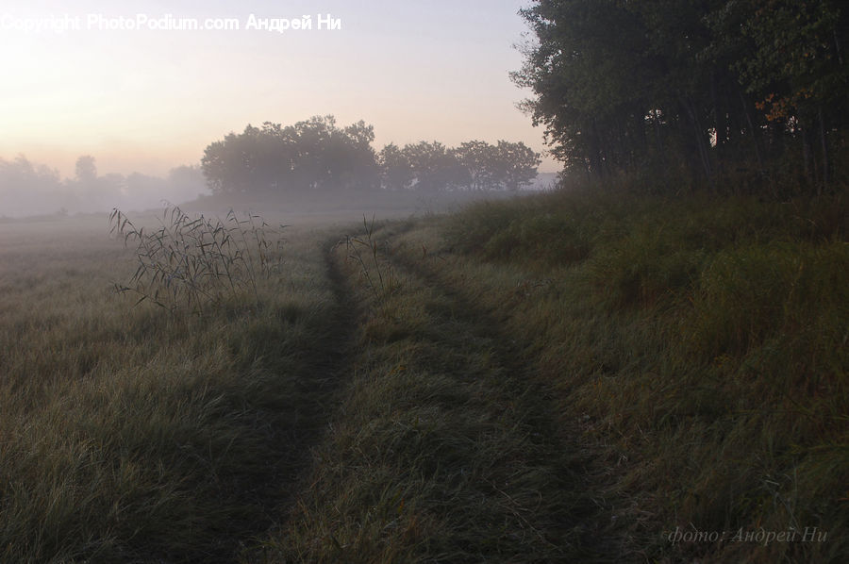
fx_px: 1060
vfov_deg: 29.8
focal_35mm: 45
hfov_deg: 43.6
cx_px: 424
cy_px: 282
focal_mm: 30
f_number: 5.6
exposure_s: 1/125
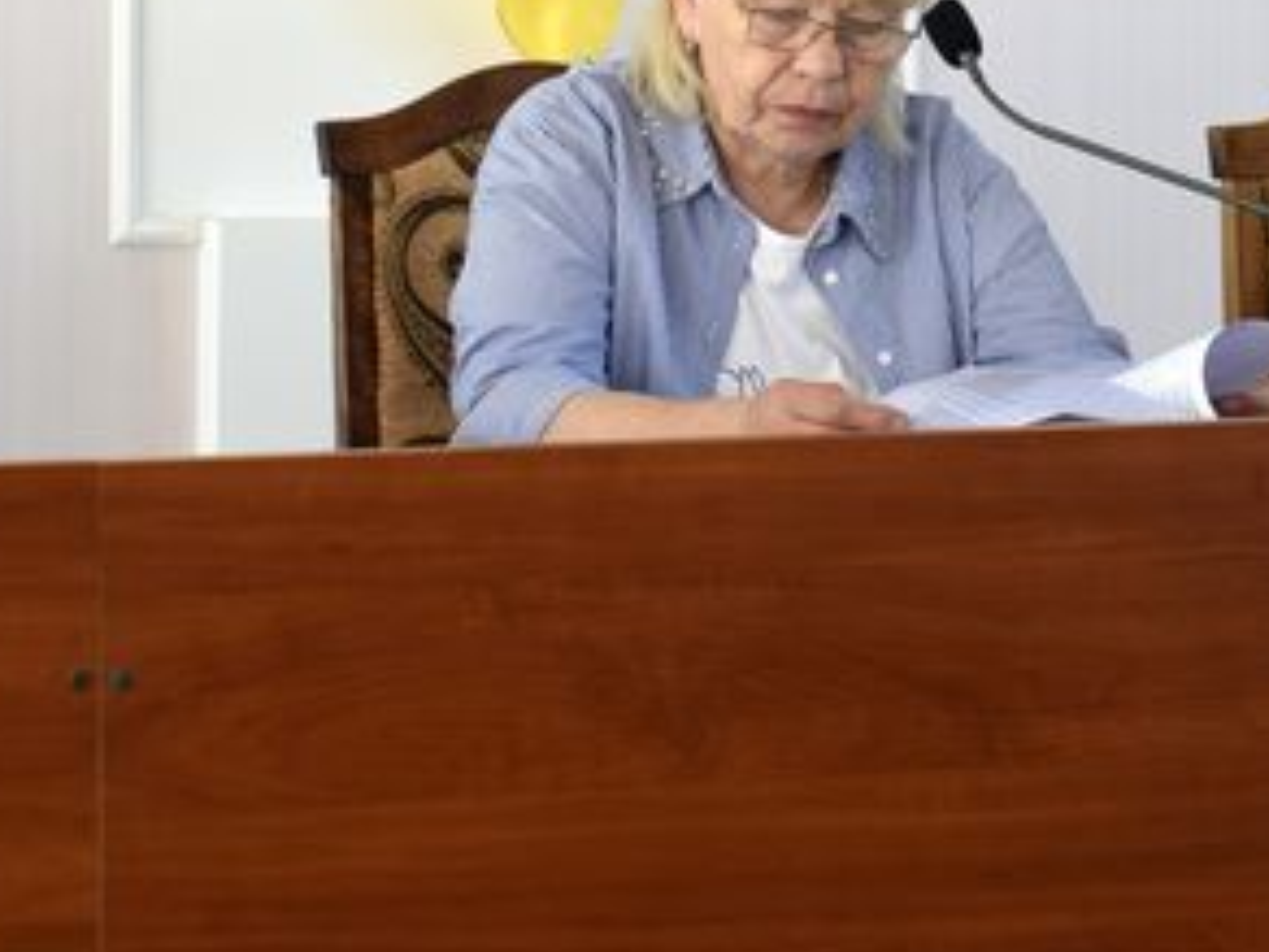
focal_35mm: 100
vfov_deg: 14.5
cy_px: -15
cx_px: 591
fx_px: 3675
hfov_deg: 19.6
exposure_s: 1/125
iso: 400
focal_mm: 27
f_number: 5.6
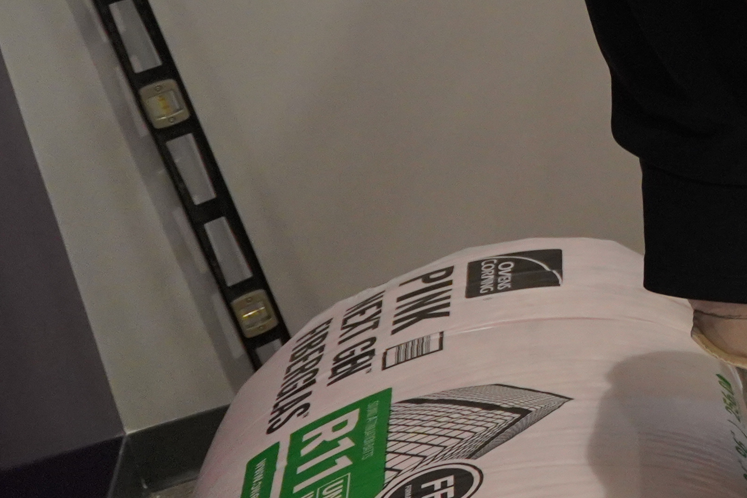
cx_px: 1369
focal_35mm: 71
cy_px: -88
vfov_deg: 18.3
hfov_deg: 20.0
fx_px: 1473
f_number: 4
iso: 3200
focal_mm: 19
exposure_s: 1/160
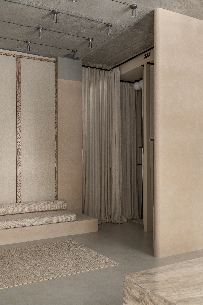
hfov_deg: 38.3
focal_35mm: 34
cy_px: 152
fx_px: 292
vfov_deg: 55.1
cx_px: 102
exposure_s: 1/8
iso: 400
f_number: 9
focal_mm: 34.5
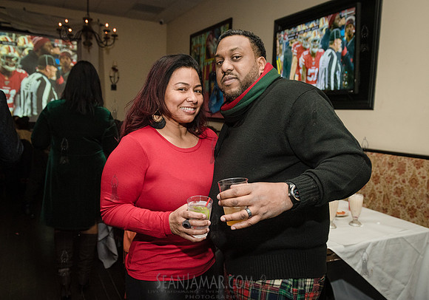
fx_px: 372
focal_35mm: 31
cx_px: 218
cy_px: 155
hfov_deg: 60.0
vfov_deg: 44.0
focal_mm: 26
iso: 2000
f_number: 4.5
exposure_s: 1/250
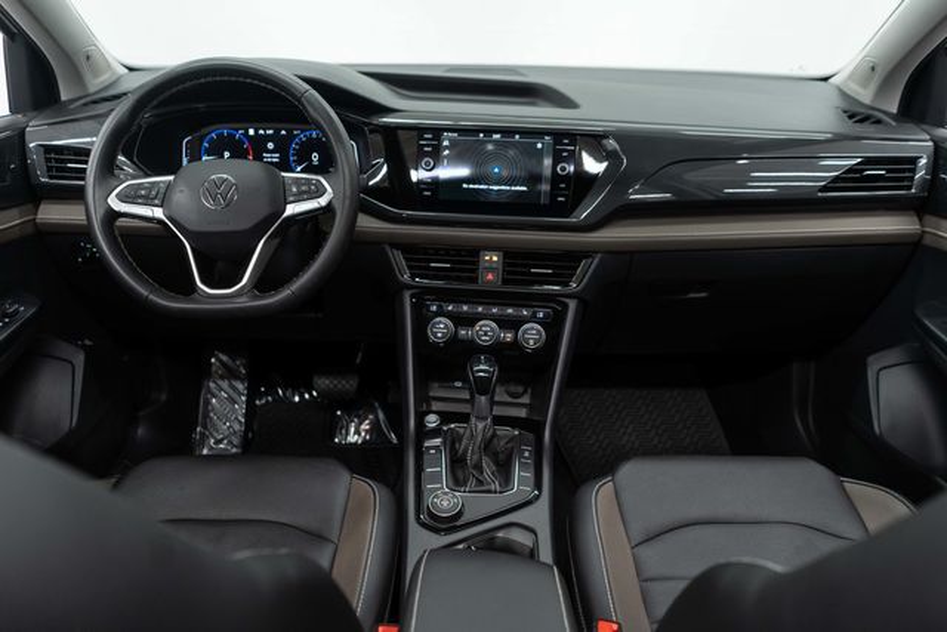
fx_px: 737
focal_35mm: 28
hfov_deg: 65.5
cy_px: 316
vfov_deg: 46.4
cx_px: 474
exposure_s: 1/40
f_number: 3.2
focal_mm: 28
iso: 400
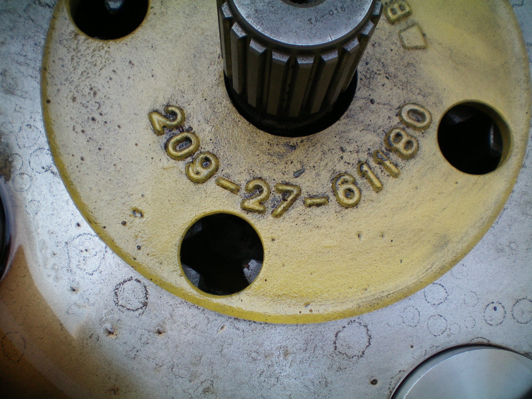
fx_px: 584
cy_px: 200
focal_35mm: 38
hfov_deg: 49.0
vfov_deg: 37.7
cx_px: 266
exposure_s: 1/100
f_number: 3.1
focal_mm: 6.3
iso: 64
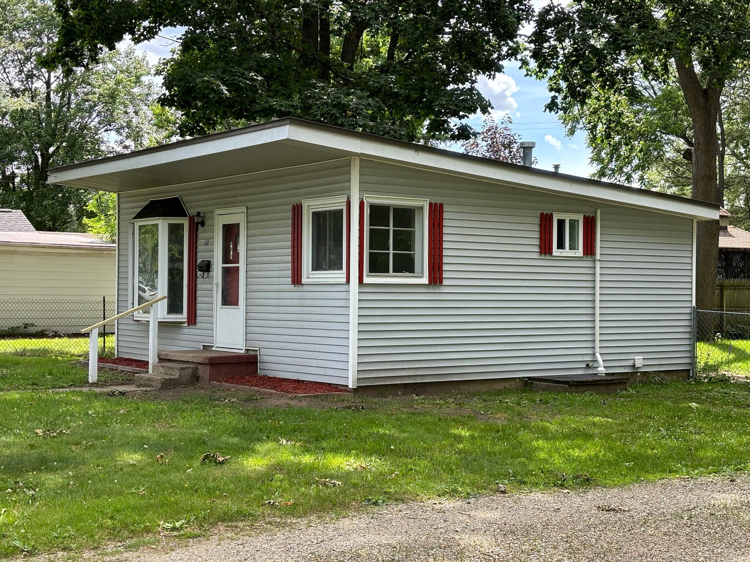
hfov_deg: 36.8
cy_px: 281
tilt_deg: +0.4
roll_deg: -0.4
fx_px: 1127
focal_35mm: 52
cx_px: 375
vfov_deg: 28.0
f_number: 1.6
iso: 32
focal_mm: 5.96
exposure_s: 1/439
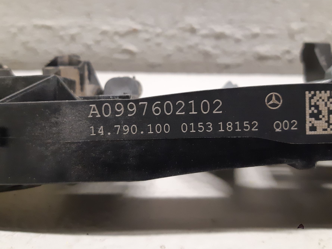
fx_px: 288
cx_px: 170
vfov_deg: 46.7
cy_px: 111
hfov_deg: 60.0
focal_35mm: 30
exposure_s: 1/33
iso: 250
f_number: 1.7
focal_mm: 3.93
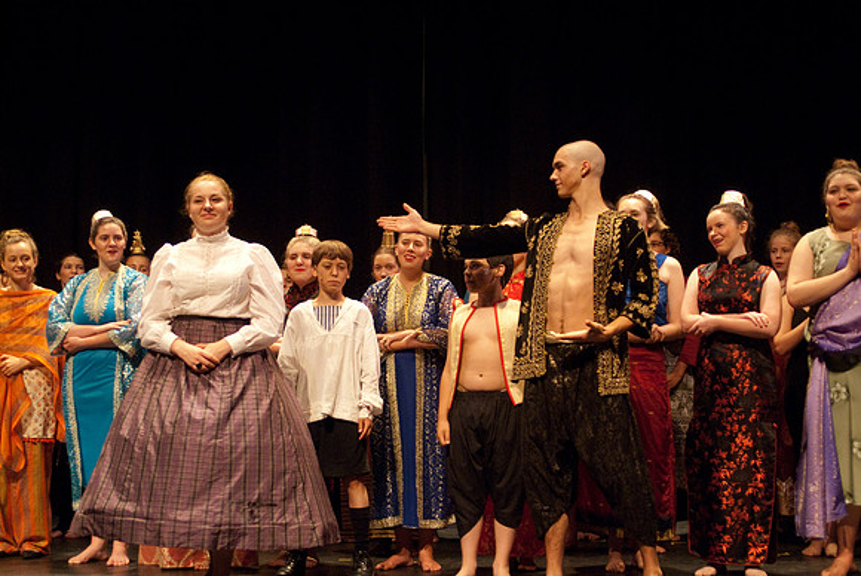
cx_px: 430
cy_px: 288
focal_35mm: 52
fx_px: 1257
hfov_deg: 37.8
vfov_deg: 25.8
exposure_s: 1/125
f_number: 2.8
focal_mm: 35
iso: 1000
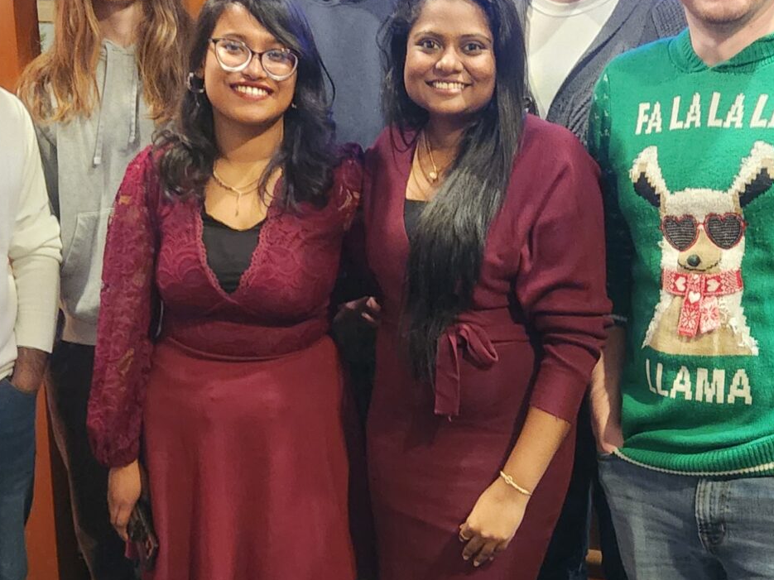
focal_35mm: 63
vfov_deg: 23.2
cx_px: 411
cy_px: 398
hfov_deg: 30.7
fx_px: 1408
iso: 1000
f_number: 1.8
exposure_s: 1/24
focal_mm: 5.4
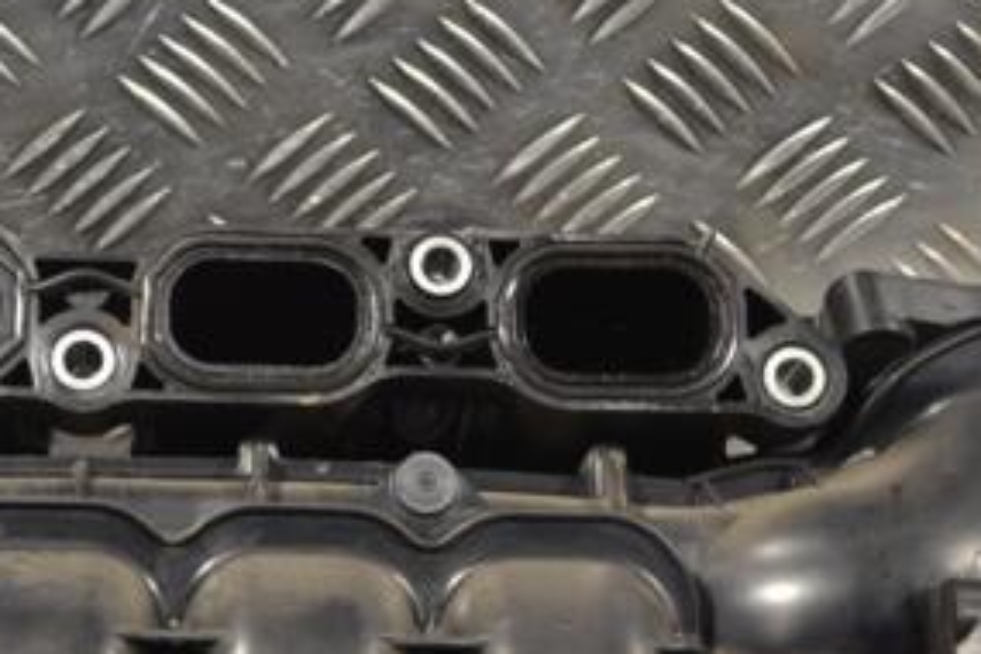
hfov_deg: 20.1
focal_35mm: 101
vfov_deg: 13.5
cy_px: 551
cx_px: 282
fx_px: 2752
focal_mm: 32
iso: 400
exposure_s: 1/60
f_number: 4.8
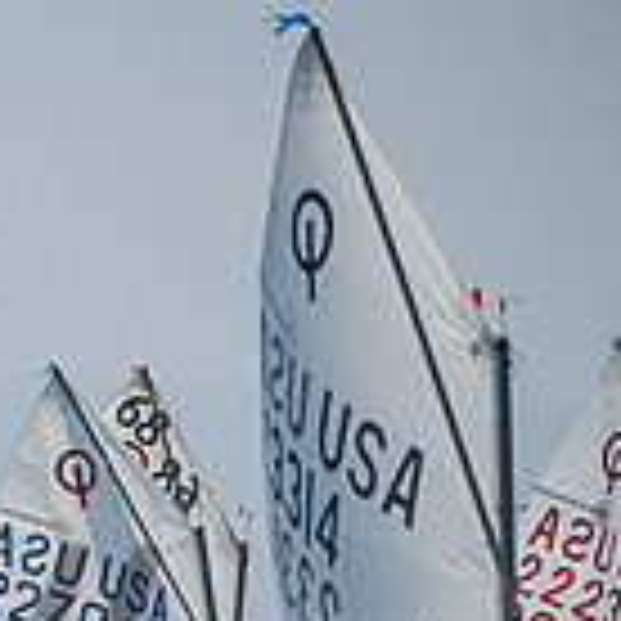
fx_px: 21169
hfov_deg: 1.7
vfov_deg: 1.7
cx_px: -565
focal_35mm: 1043
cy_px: 791
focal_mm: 270
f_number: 8
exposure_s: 1/1600
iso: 250
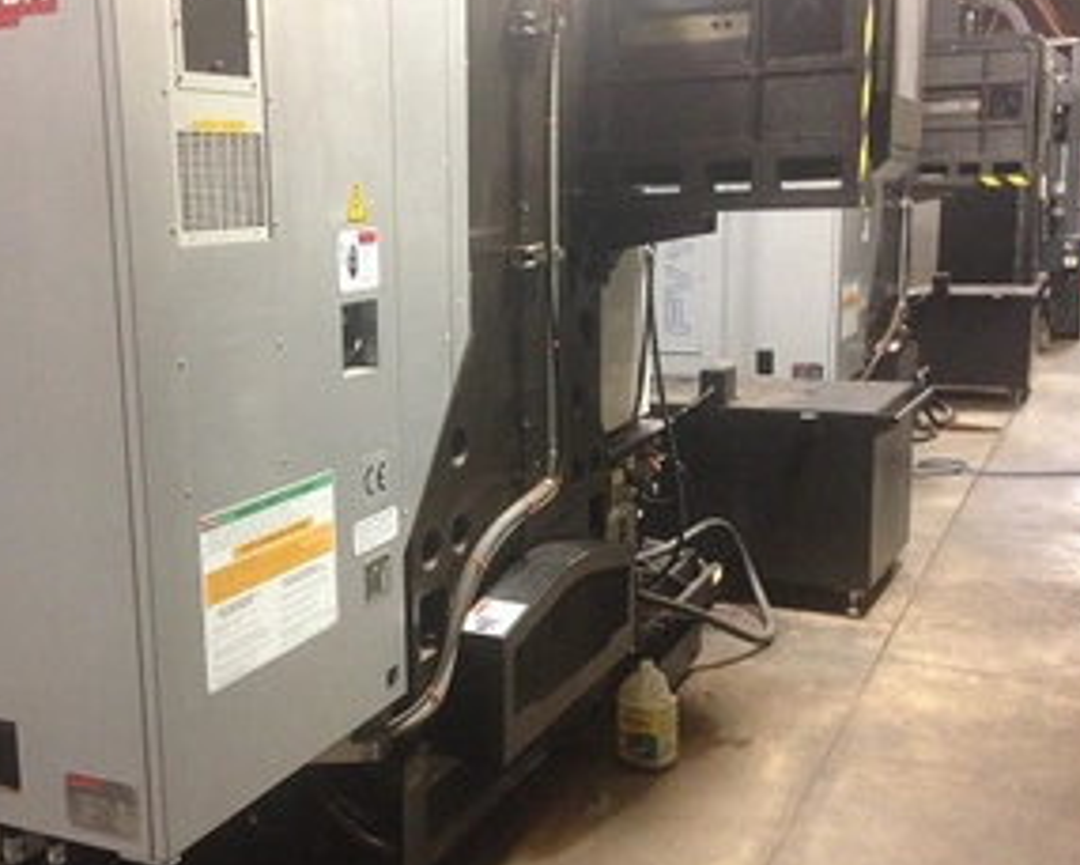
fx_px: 1439
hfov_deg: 40.7
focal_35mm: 45
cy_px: 446
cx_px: 378
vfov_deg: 33.4
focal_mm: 4.12
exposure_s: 1/20
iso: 250
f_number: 2.4
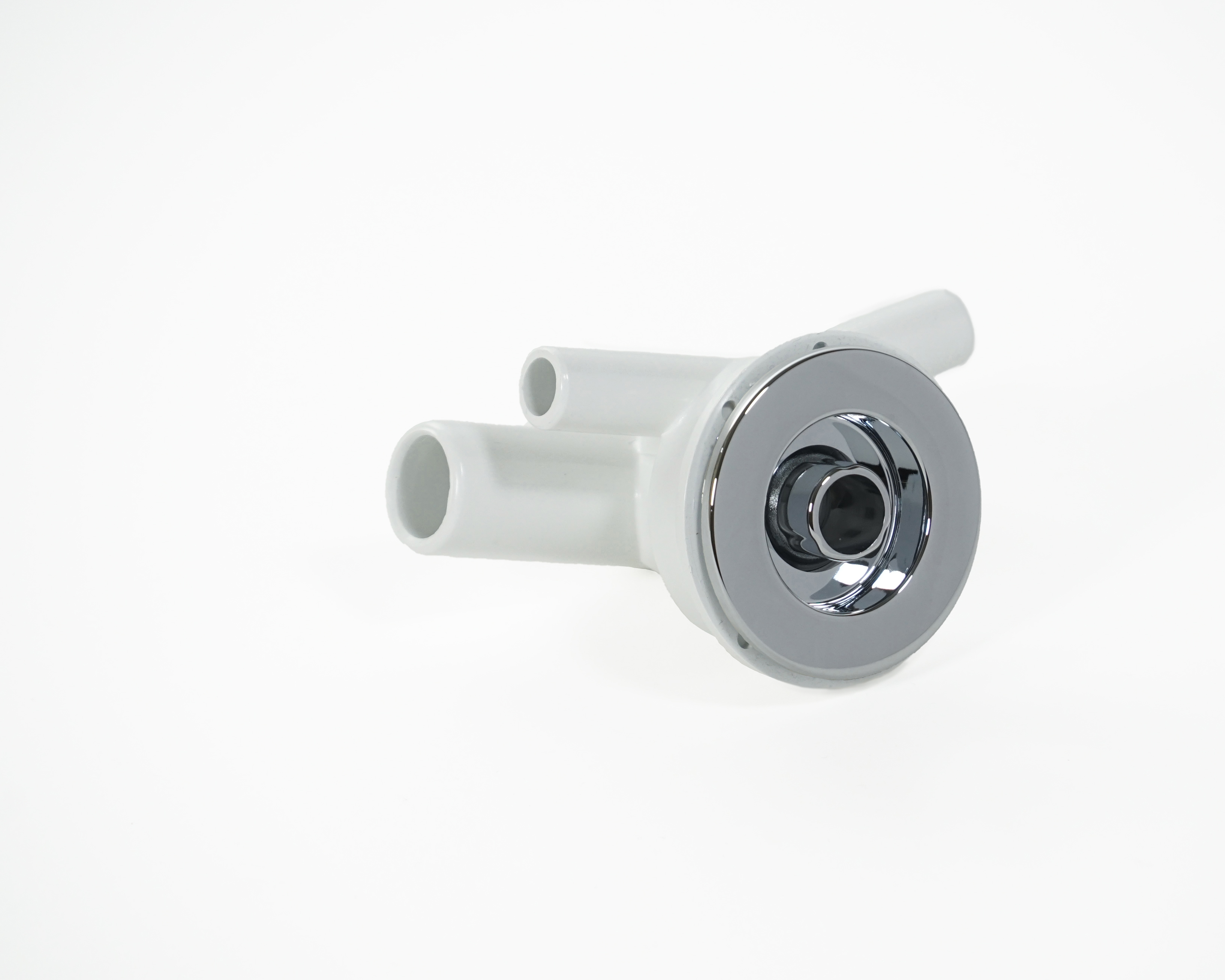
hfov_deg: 5.7
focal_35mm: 339
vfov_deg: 4.6
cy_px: 491
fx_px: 12290
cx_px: 713
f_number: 6.3
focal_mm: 200
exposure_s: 1/60
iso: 640
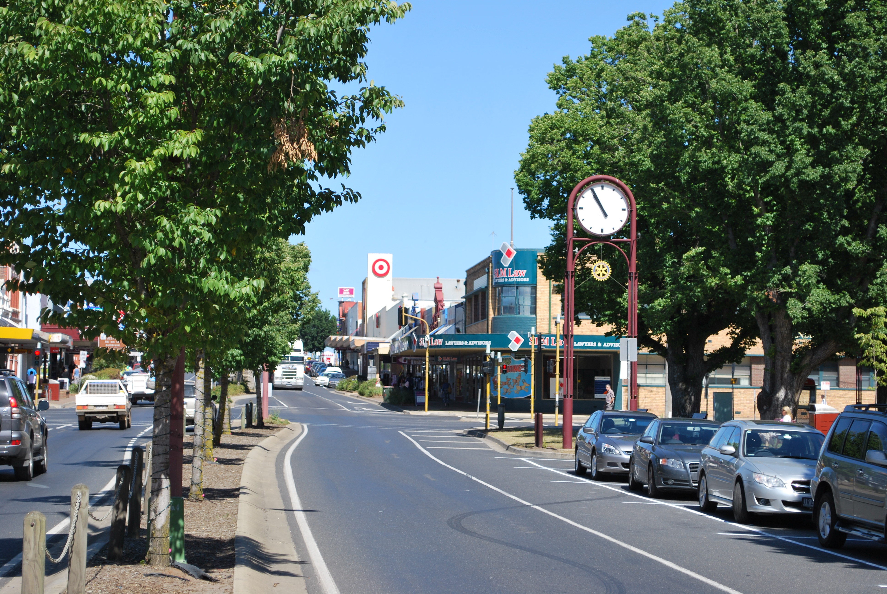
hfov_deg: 24.6
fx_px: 2035
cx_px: 444
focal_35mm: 82
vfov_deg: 16.6
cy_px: 297
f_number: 8
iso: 100
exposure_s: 1/250
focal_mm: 55
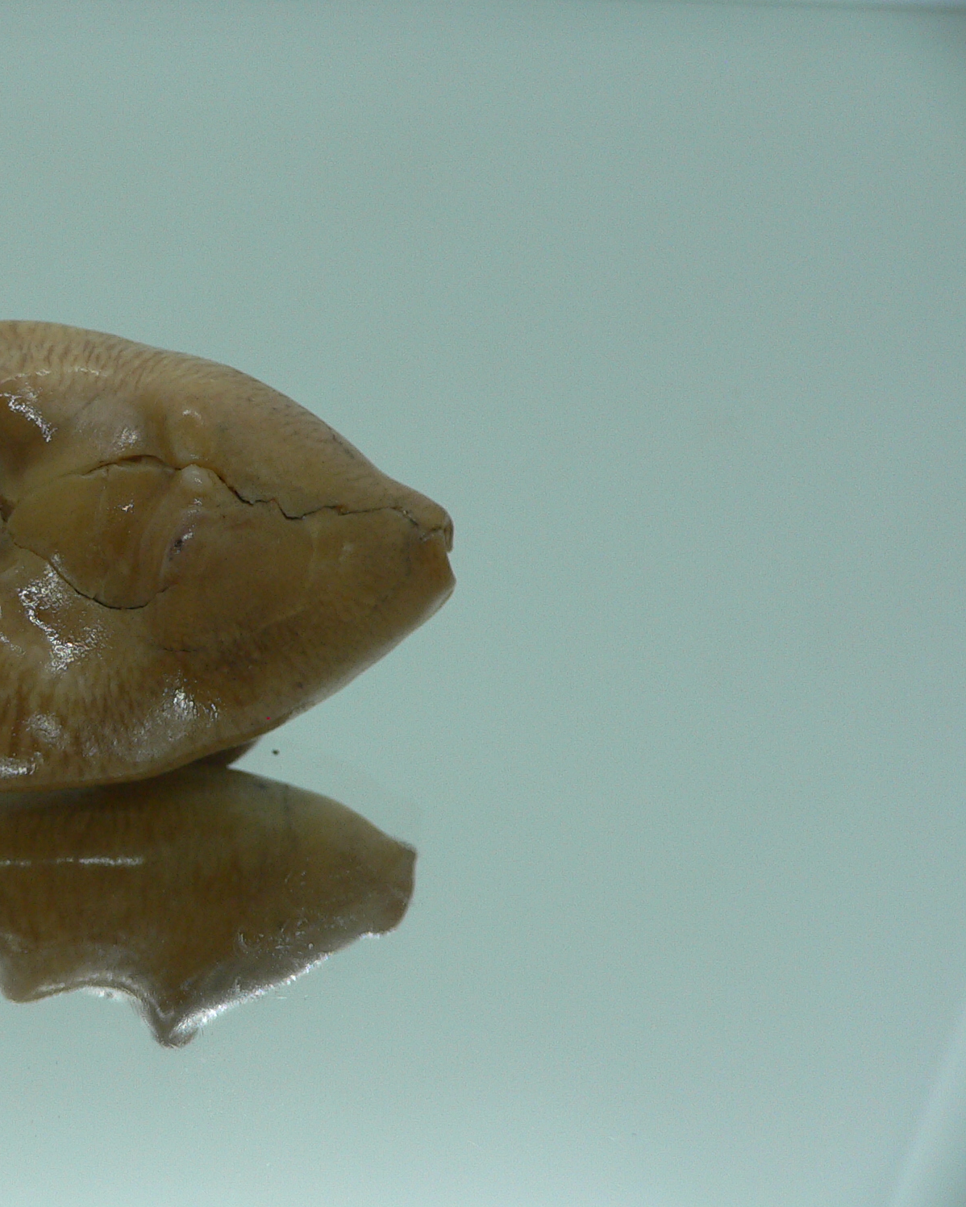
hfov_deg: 31.8
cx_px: 177
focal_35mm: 46
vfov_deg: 40.3
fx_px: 1644
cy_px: 598
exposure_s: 1/60
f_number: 2.8
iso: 100
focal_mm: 4.6
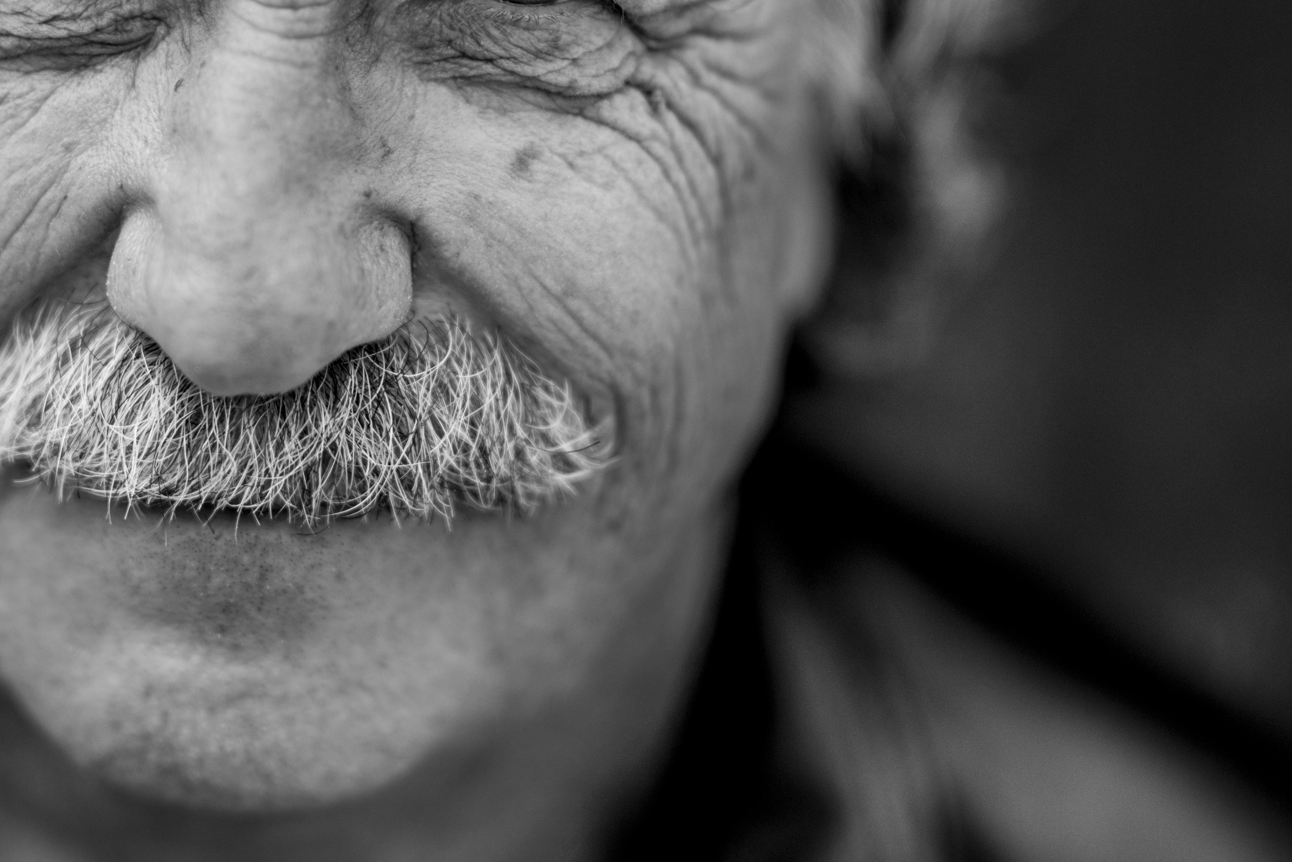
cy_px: 342
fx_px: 4774
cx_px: 357
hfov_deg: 15.4
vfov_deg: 10.3
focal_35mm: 133
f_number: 1.4
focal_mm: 85
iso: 400
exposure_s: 1/3200
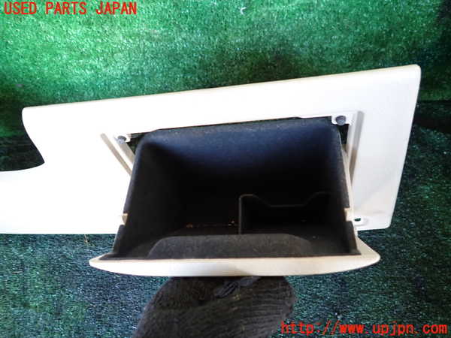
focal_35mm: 25
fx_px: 326
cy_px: 169
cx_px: 226
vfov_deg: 54.9
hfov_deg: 69.4
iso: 250
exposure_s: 1/30
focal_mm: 4.5
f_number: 2
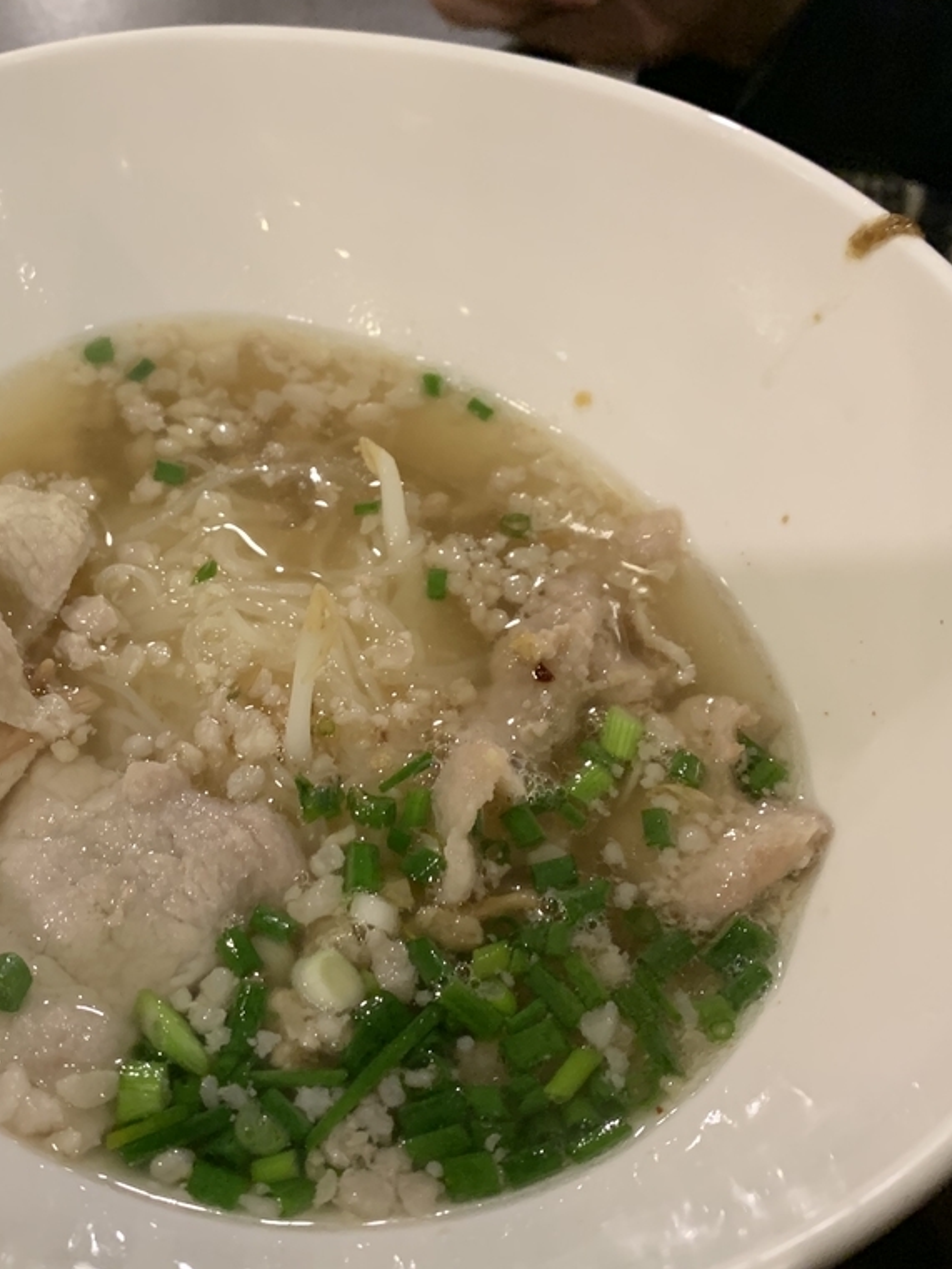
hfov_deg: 34.9
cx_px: 350
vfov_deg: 45.7
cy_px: 549
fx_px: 1503
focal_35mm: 41
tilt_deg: -46.4
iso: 320
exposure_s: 1/50
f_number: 1.8
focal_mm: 4.25
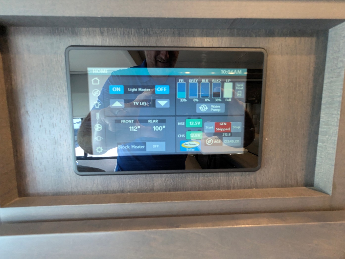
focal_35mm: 16
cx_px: 172
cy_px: 130
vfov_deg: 78.2
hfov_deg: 94.4
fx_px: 160
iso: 423
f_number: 2.2
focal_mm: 2.35
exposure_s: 1/60.6
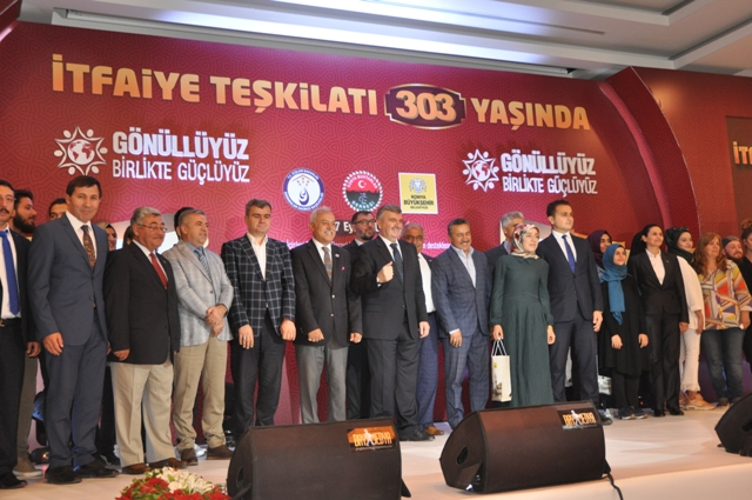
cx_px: 376
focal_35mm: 40
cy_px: 250
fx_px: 845
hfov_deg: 48.0
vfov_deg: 32.9
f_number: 3.8
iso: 800
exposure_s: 1/60
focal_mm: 27
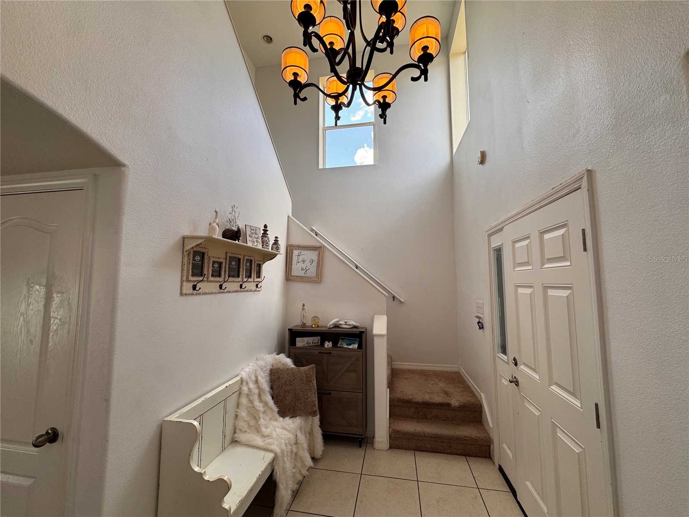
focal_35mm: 14
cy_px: 258
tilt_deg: +6.1
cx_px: 344
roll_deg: +0.1
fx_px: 279
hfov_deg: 102.1
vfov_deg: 85.7
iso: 50
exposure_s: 1/120
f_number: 2.2
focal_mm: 2.22
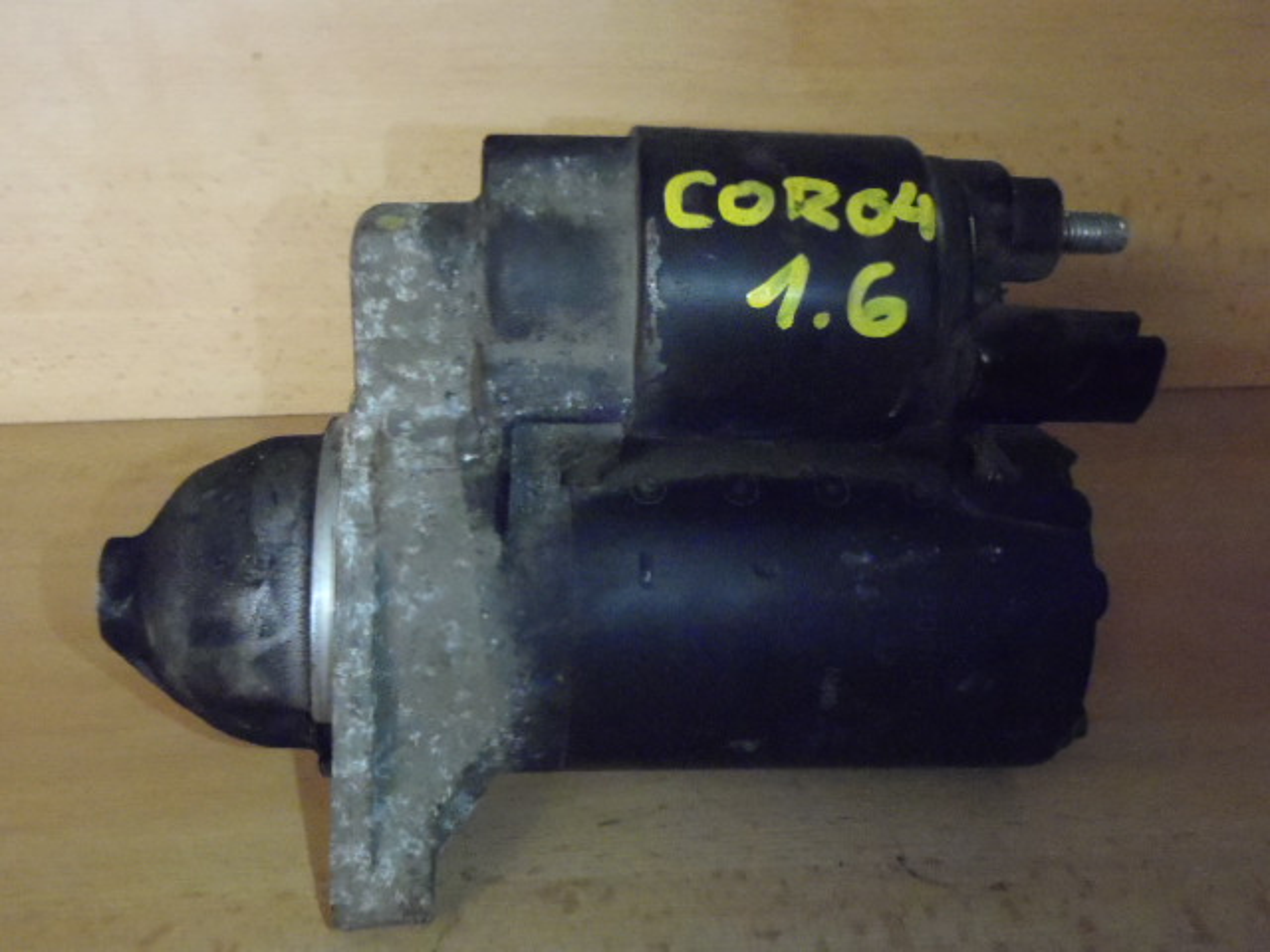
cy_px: 476
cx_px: 635
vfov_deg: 38.7
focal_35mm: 37
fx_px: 1357
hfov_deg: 50.1
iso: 1600
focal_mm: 6.64
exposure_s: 1/20
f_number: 4.7
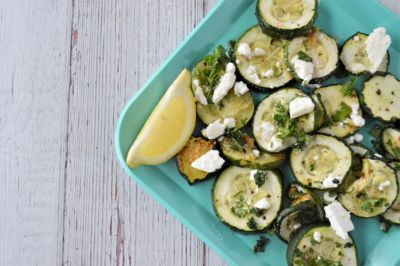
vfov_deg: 29.8
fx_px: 499
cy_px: 133
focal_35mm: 45
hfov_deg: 43.6
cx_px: 200
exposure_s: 1/500
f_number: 4.5
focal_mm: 30
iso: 3200
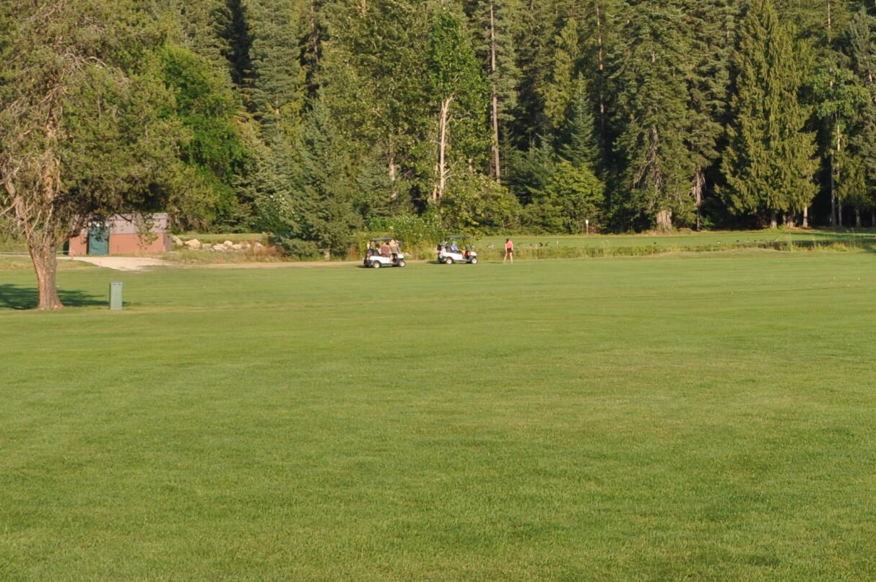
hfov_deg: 22.3
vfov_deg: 15.0
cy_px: -24
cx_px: 788
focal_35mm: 89
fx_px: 2163
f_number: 9
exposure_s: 1/320
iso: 200
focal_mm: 24
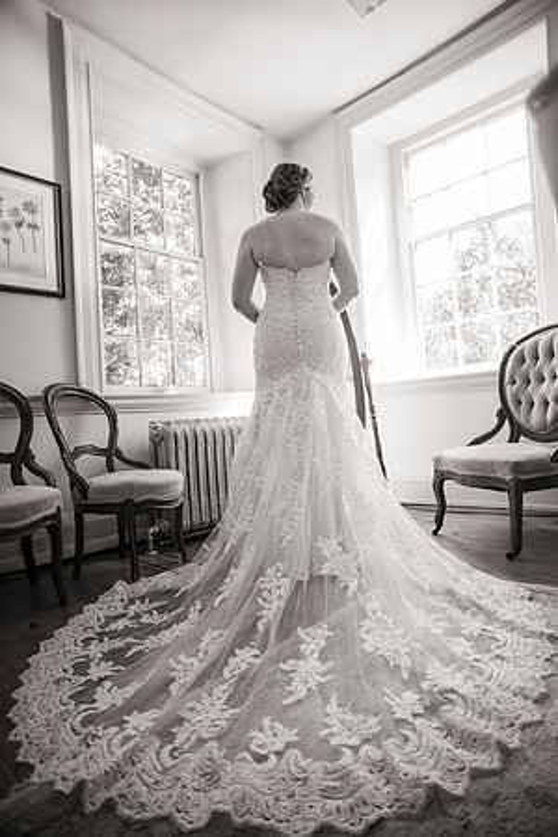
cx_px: 279
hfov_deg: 61.9
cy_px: 418
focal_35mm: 20
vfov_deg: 84.0
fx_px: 465
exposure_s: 1/320
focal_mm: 20
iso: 640
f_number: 2.8
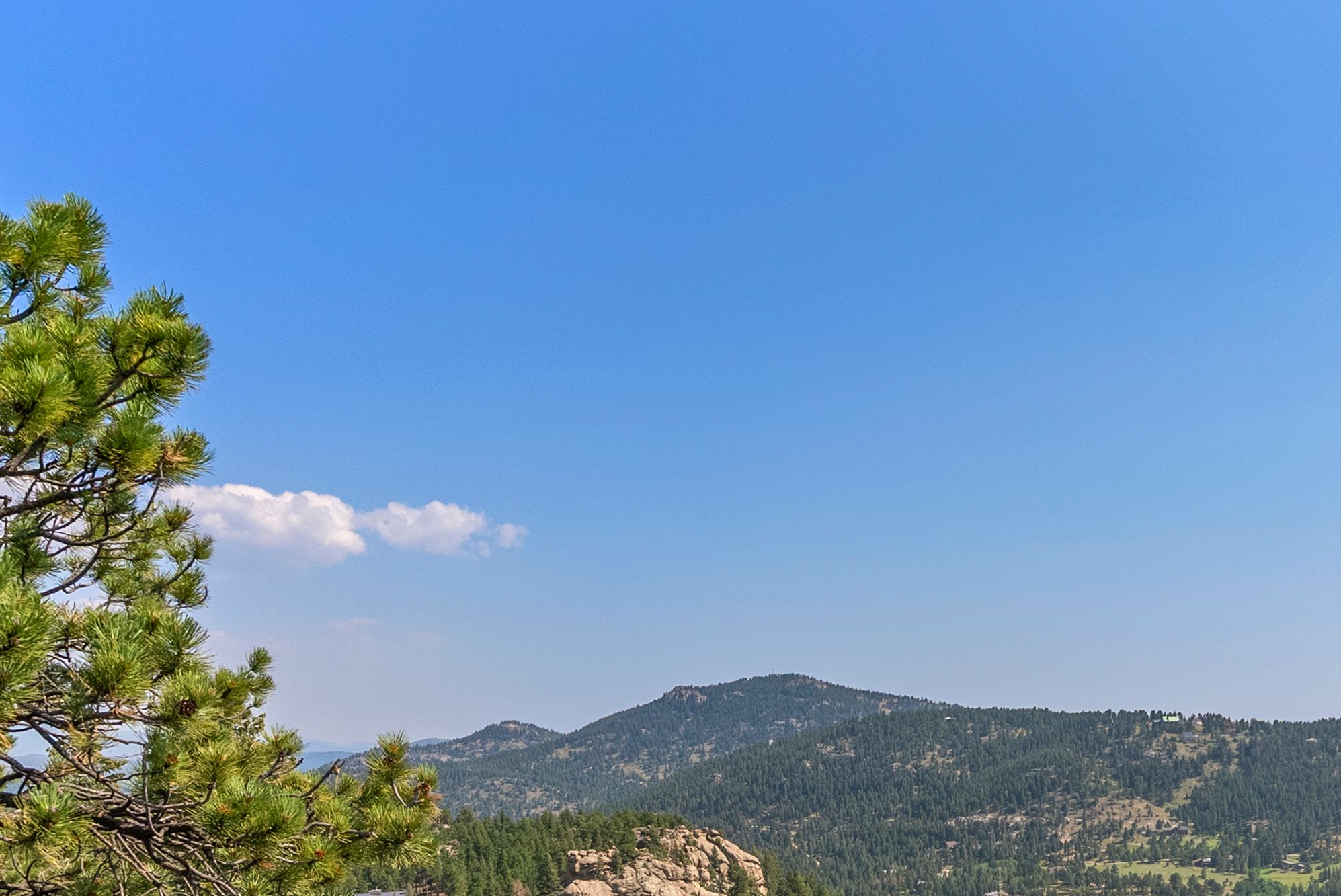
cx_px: 948
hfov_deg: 54.0
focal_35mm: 34
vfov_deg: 35.7
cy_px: 869
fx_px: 1267
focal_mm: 16
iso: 640
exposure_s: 1/1600
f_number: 7.1
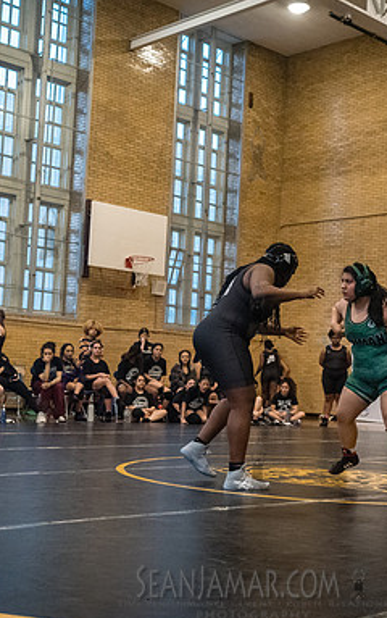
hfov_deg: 23.9
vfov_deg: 37.5
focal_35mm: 54
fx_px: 910
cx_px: 256
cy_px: 309
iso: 6400
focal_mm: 35
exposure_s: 1/400
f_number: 4
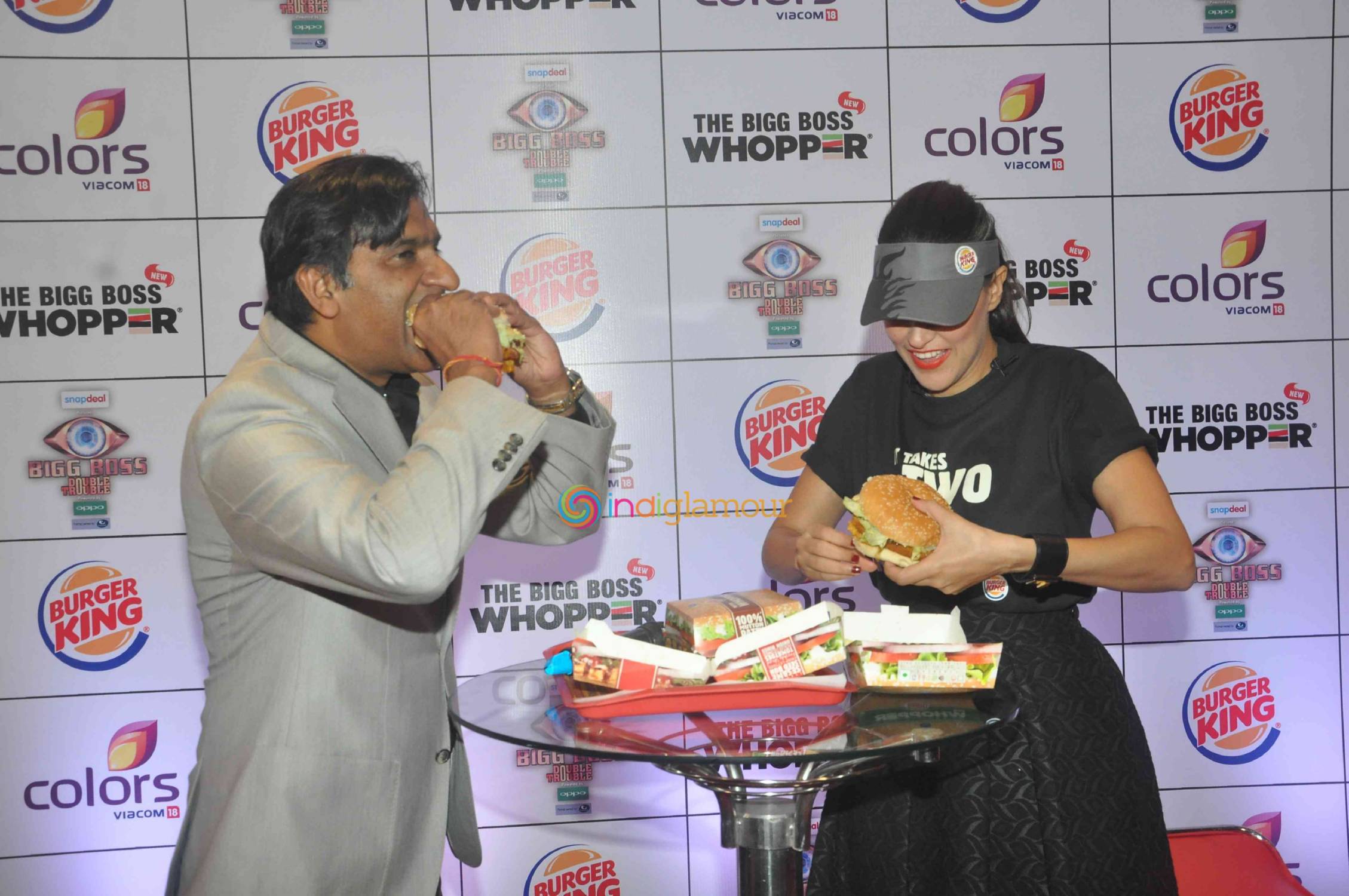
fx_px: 1460
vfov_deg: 34.1
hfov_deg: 49.6
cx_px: 674
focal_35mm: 39
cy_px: 448
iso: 1000
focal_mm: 26
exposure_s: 1/200
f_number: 9
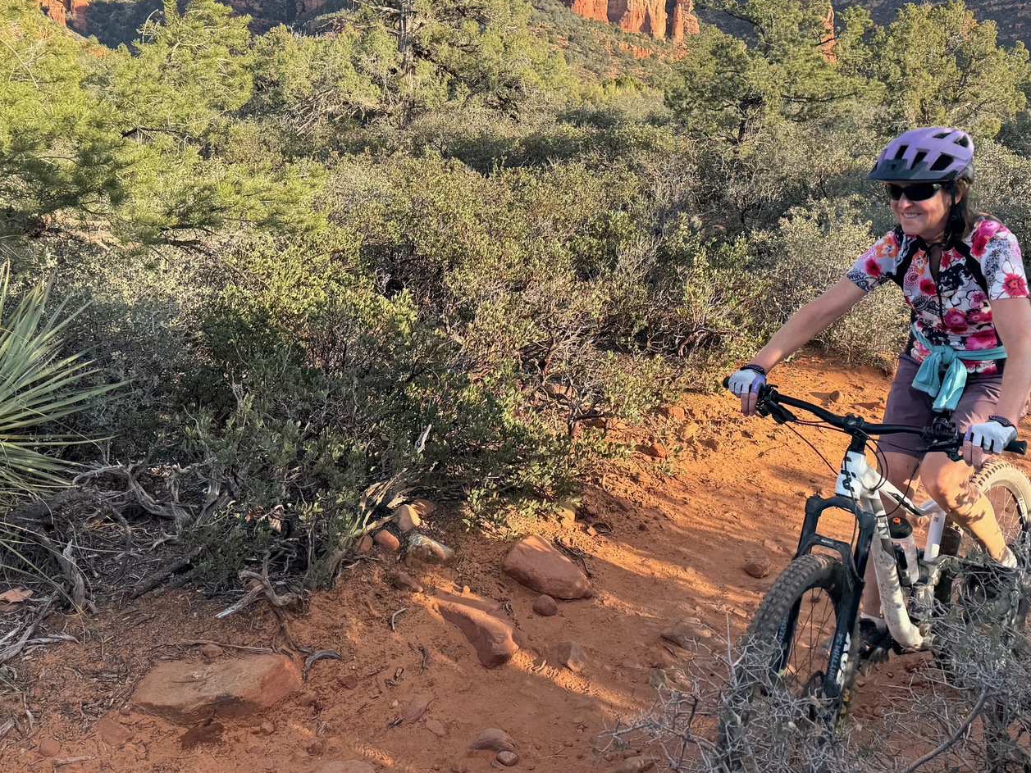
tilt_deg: -3.3
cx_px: 551
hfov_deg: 51.3
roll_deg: -1.9
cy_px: 219
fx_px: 1072
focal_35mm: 36
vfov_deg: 38.9
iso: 80
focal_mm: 6.76
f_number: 1.78
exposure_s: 1/1524
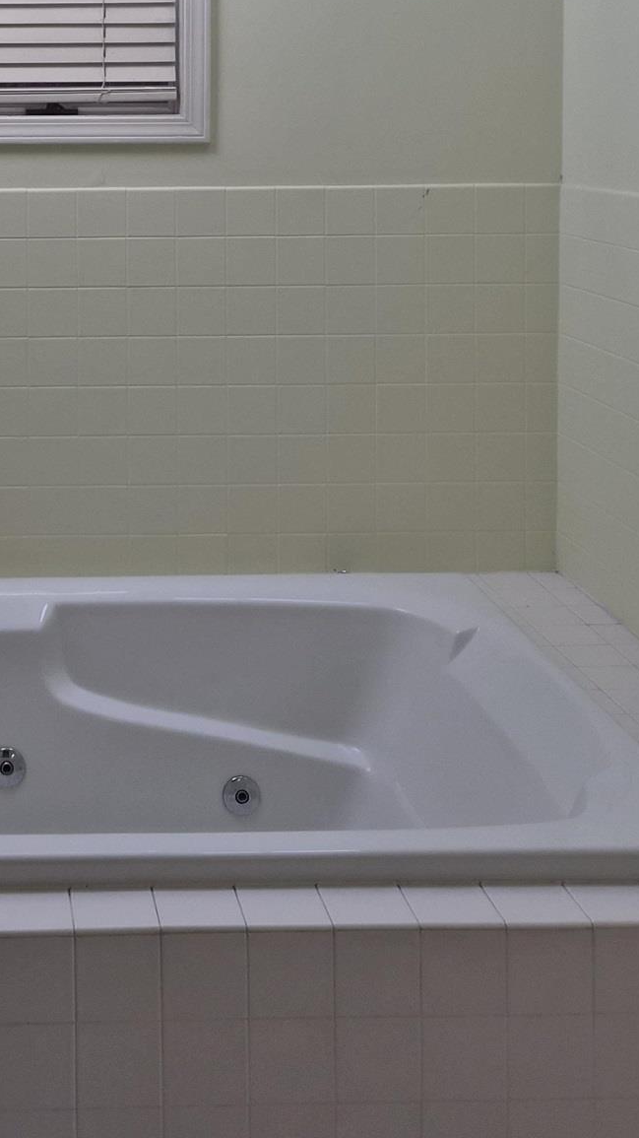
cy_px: 192
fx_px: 1507
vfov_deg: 39.3
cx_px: -32
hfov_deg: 22.8
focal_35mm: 50
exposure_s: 1/180
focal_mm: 5.4
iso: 64
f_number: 1.8
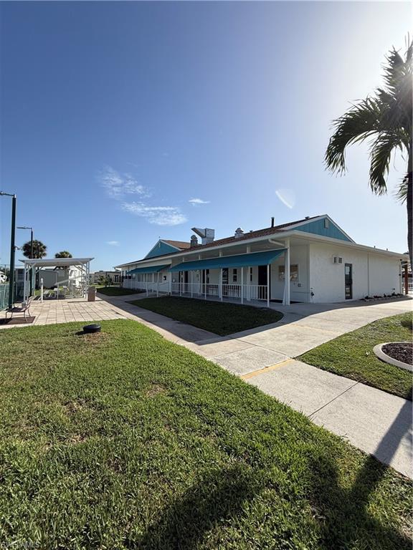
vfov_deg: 102.1
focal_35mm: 14
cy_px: 275
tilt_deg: +2.0
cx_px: 206
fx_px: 223
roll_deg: -0.3
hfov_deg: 85.7
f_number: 2.2
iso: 50
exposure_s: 1/2717
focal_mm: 2.22
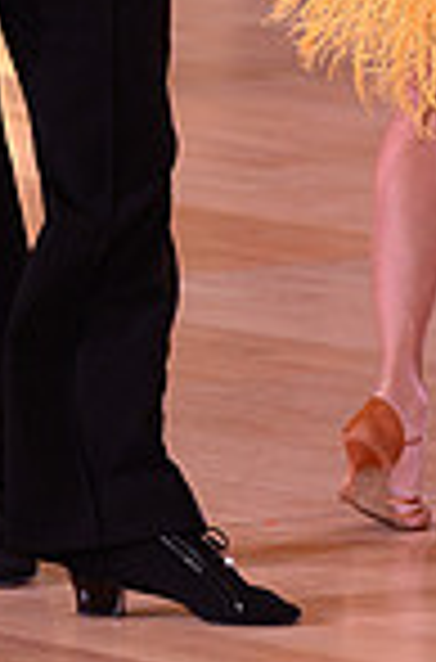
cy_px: -302
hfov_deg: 2.9
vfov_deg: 4.3
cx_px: 258
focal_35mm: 475
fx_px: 8690
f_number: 4.5
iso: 1600
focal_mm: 120
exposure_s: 1/250
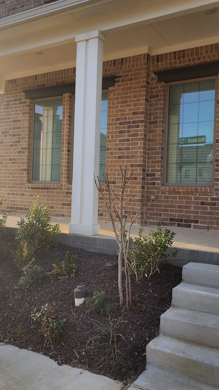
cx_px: 97
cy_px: 193
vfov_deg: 58.0
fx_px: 351
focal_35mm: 34
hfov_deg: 34.6
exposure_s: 1/408
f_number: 1.8
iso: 12
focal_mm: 6.4
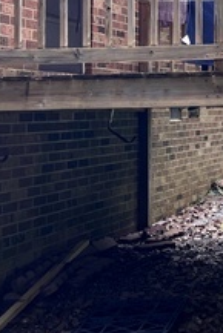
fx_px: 770
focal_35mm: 83
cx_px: 410
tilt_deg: +5.3
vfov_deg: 23.8
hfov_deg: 14.4
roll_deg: +2.5
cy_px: 38
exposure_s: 1/198
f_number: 1.6
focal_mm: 5.1
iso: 40
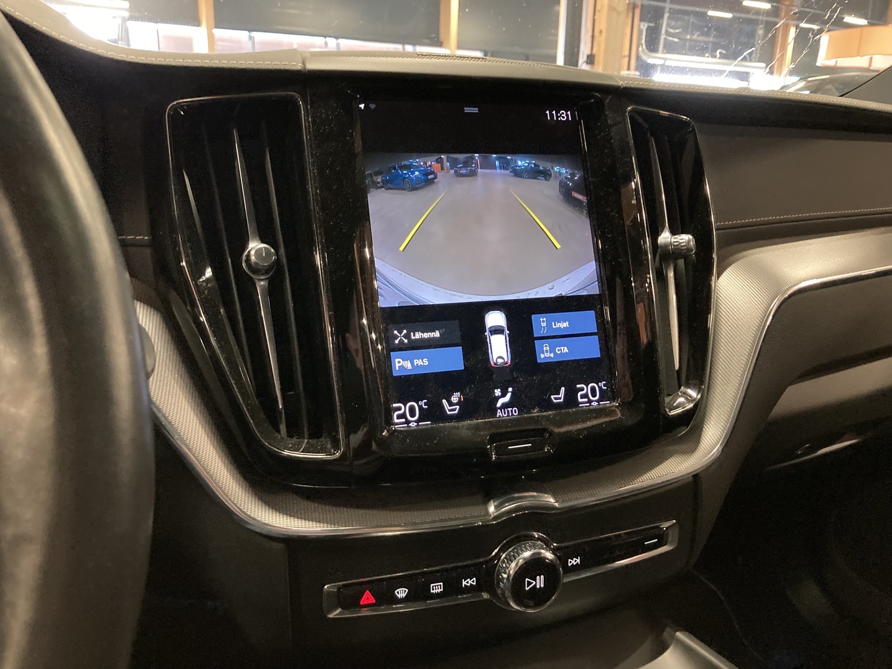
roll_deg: -2.2
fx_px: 722
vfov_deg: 49.7
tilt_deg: -16.2
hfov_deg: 63.4
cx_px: 446
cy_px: 334
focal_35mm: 28
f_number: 1.8
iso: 640
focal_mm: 3.99
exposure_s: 1/30
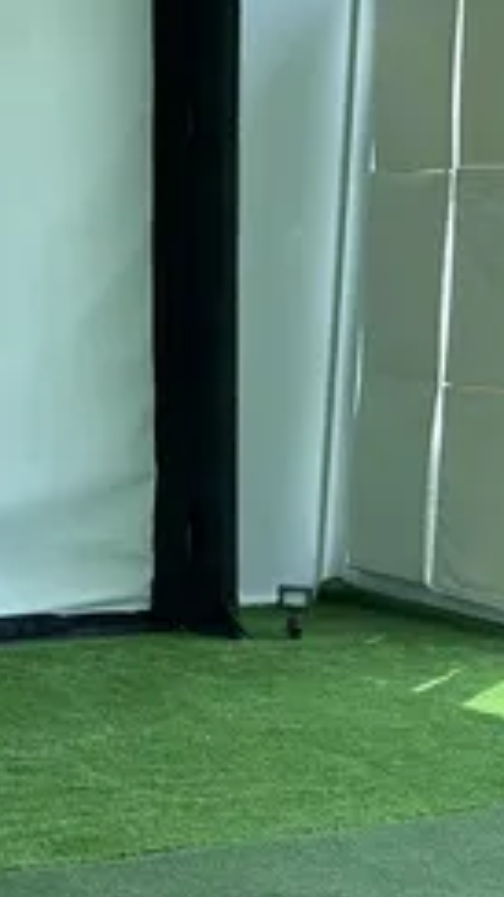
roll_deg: -1.8
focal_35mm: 93
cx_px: 169
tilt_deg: -11.3
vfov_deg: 22.7
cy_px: 691
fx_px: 2213
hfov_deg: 13.0
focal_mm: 5.7
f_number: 1.5
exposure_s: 1/121
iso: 50
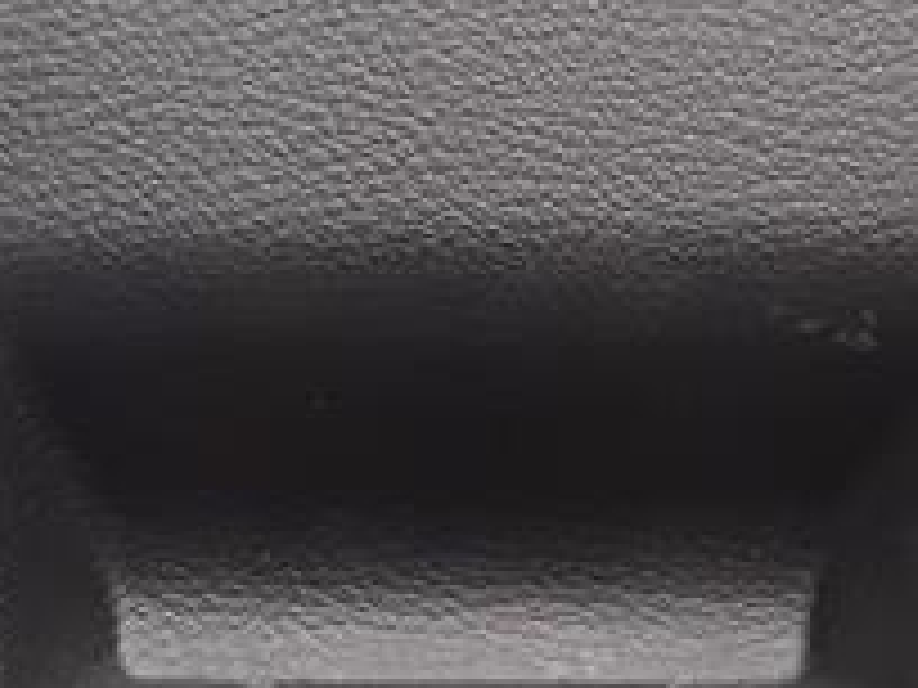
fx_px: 2334
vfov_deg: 16.8
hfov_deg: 22.2
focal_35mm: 88
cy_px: 274
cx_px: 414
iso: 100
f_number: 1.9
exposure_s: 1/50
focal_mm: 2.91
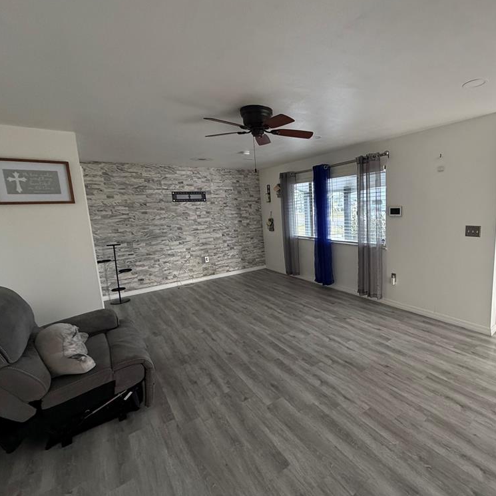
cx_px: 316
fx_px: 276
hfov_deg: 82.0
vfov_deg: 84.0
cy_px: 247
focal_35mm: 17
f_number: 2.2
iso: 320
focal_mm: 2.22
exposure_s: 1/67
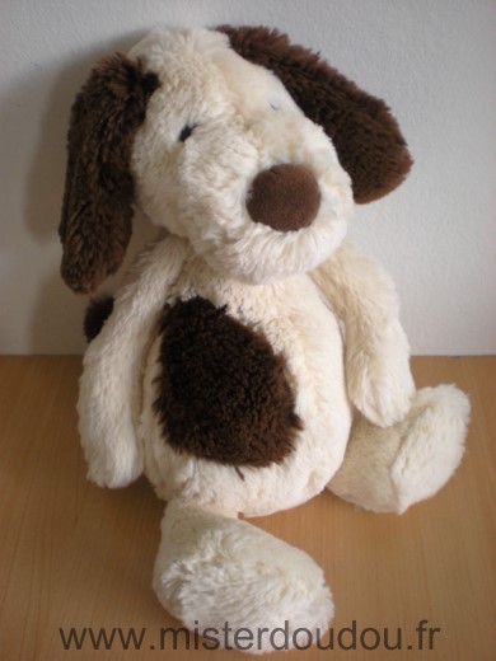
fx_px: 726
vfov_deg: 49.0
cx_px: 248
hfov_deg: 37.7
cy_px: 330
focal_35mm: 38
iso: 126
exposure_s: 1/58.7
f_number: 3.1
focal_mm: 6.3
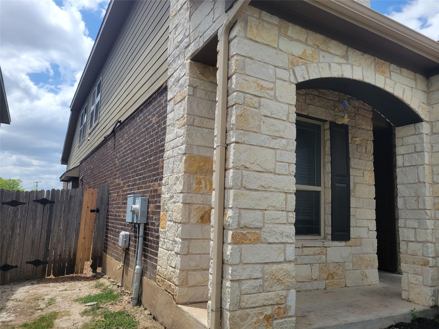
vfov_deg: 53.1
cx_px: 220
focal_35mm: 26
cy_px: 164
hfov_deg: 67.3
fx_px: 330
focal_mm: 5.4
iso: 40
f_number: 1.8
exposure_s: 1/2222
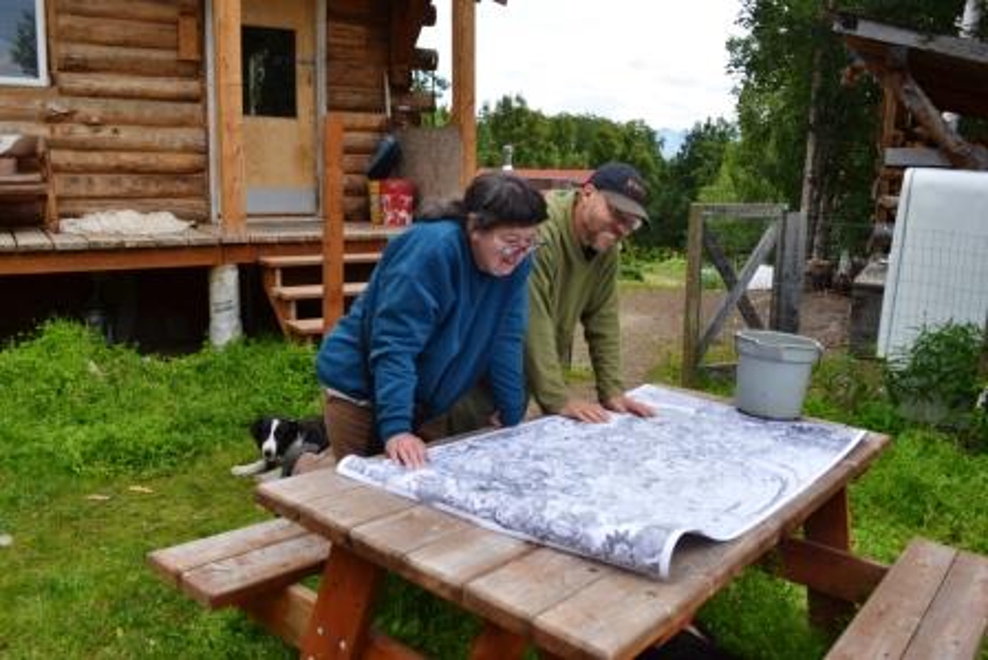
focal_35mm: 30
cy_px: 330
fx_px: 824
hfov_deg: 61.9
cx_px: 494
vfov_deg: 43.6
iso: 200
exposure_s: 1/160
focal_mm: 20
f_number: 10
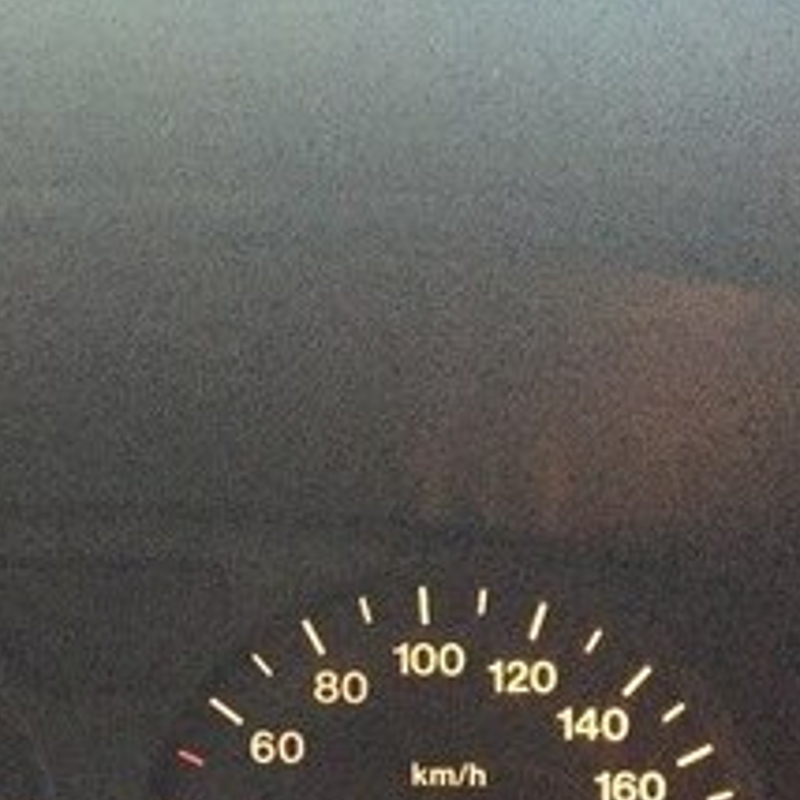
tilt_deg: -22.4
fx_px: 2066
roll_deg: -3.0
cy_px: 918
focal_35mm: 79
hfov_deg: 21.1
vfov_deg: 20.7
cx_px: -26
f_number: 2.2
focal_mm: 4.15
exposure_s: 1/17
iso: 500
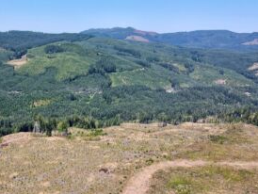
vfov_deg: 40.3
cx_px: 81
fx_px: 261
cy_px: 126
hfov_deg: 51.4
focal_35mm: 35
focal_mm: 4.5
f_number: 2.8
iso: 100
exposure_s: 1/500
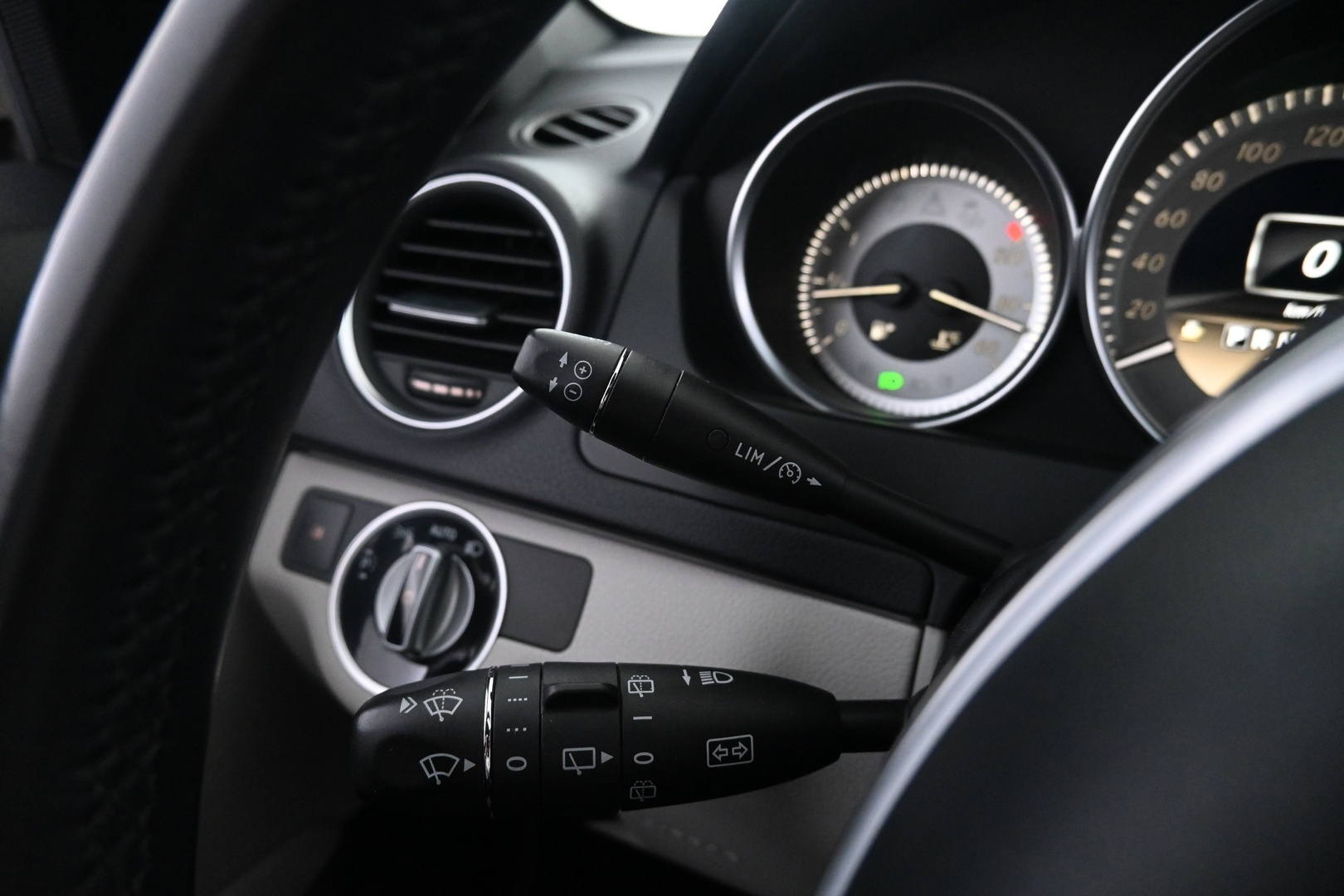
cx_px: 672
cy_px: 448
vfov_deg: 53.1
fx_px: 896
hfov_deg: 73.7
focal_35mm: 24
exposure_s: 1/60
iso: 4000
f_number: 4
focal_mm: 16
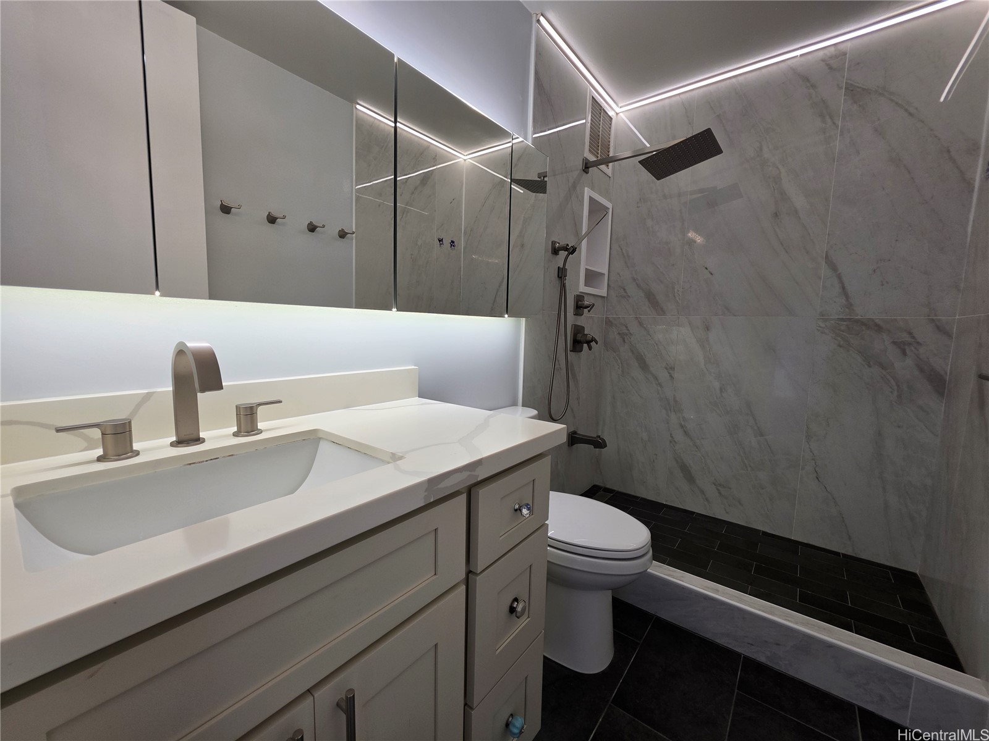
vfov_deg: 89.9
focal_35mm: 13
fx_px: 371
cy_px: 370
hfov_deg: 106.2
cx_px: 494
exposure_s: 1/120
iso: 50
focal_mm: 2.2
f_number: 1.9
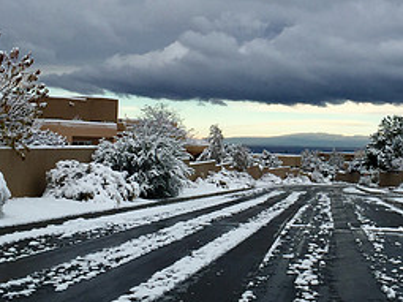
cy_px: 102
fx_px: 768
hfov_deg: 28.9
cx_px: 307
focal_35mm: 66
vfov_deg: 22.2
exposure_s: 1/465
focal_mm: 4.15
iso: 32
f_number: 2.2
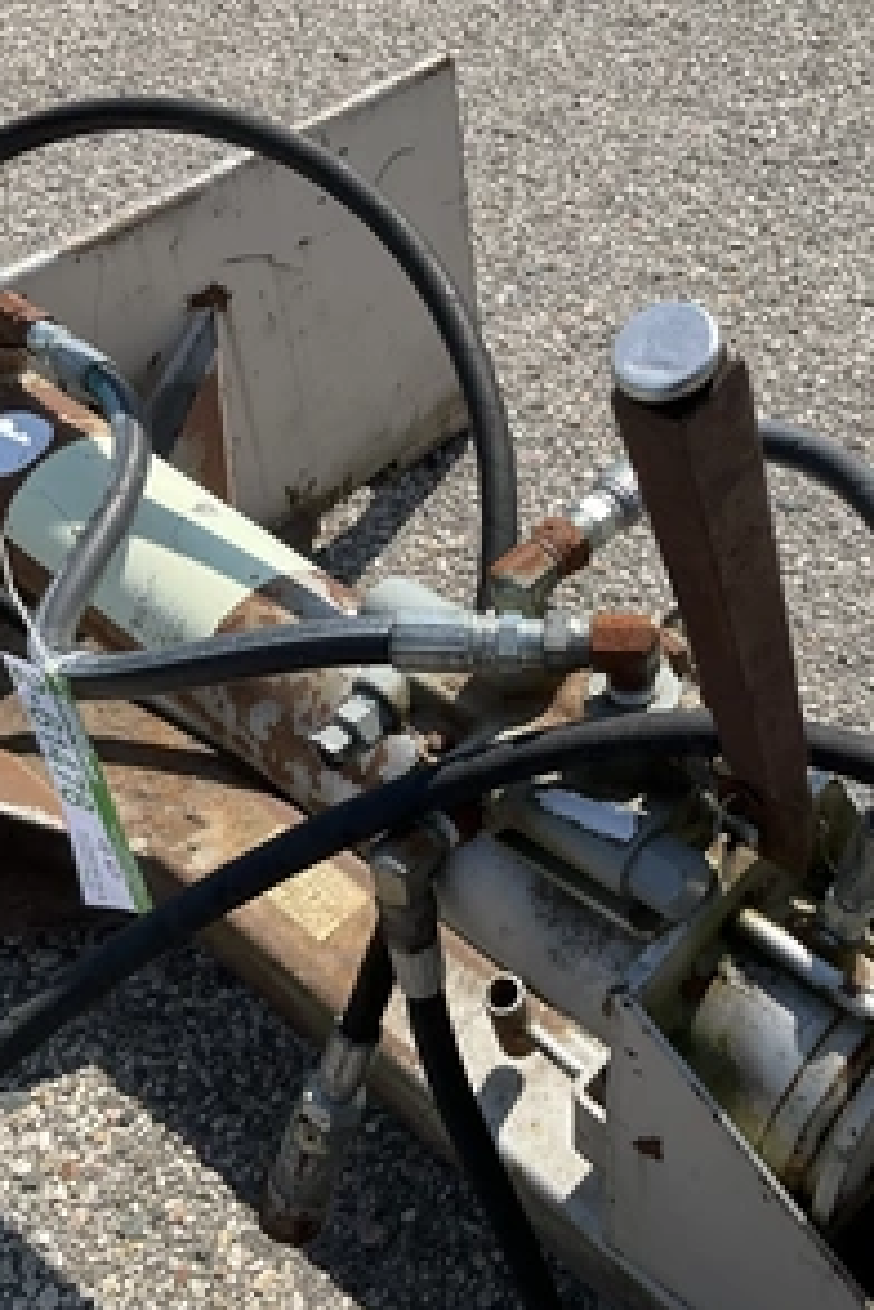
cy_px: 651
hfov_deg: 32.2
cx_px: 615
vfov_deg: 47.4
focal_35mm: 41
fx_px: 1493
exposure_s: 1/1626
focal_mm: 3
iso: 25
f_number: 1.8
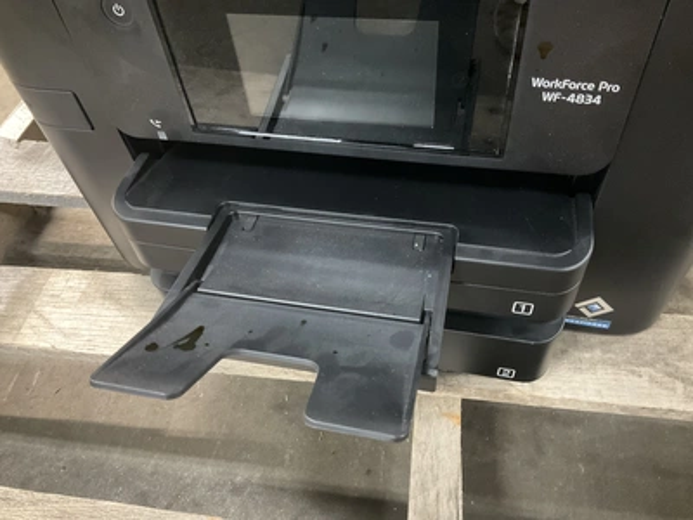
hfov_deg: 61.7
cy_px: 260
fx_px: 581
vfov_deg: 48.2
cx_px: 346
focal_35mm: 29
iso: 500
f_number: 1.8
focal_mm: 3
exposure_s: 1/30
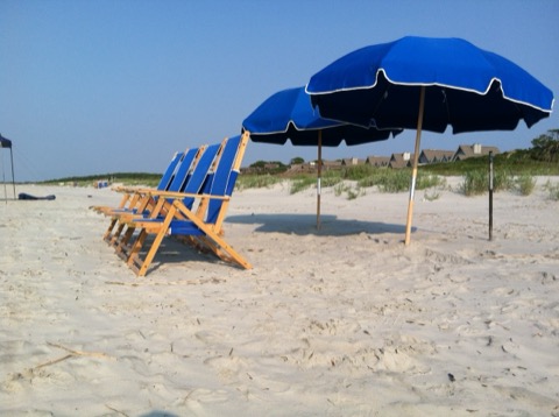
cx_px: 280
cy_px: 208
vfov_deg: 40.6
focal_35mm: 35
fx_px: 564
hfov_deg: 52.7
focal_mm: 3.85
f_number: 2.8
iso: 80
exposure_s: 1/2000
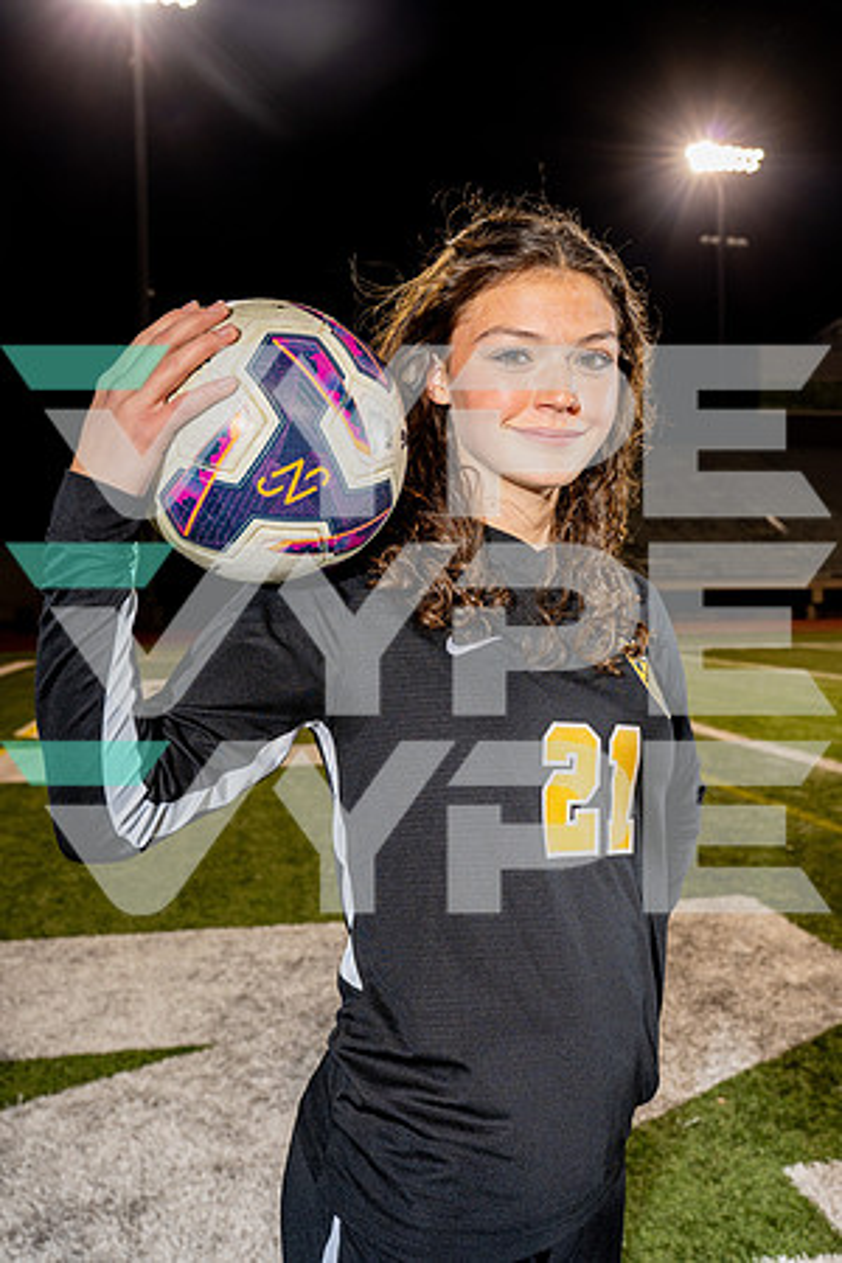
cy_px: 632
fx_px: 1123
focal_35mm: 32
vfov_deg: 58.7
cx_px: 421
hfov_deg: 41.1
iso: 800
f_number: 5.6
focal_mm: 32
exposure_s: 1/250
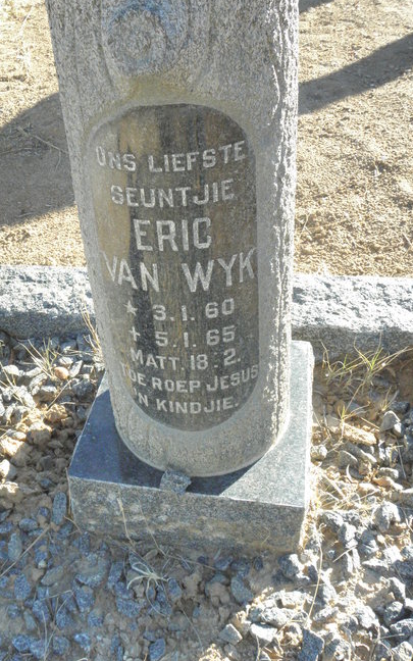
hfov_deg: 37.0
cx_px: 151
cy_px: 288
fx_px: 612
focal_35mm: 34
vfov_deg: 56.5
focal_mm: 4.6
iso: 200
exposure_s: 1/200
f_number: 5.6
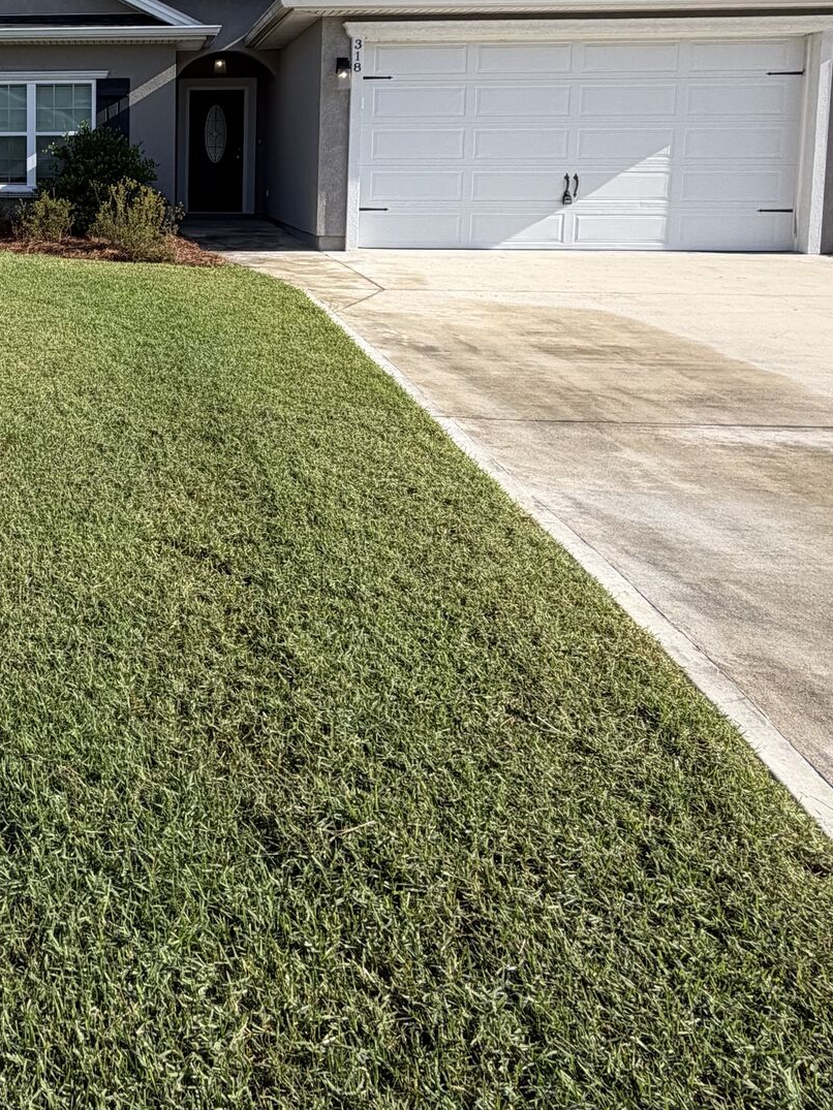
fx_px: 963
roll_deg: +0.4
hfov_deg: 41.7
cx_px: 35
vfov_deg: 56.6
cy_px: 259
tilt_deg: -4.6
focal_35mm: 30
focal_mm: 2.22
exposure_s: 1/770
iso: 25
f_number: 2.2
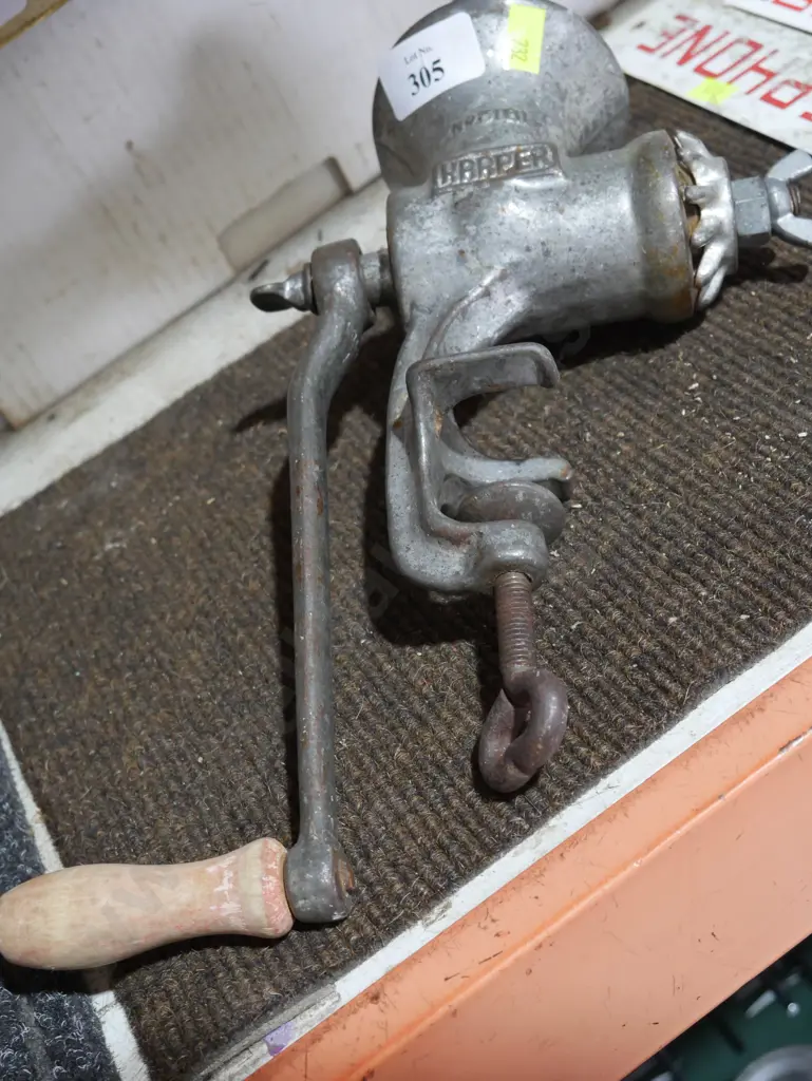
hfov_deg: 29.1
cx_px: 406
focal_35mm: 50
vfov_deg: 38.2
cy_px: 540
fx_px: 1563
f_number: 5.3
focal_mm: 25
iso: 1250
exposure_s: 1/60
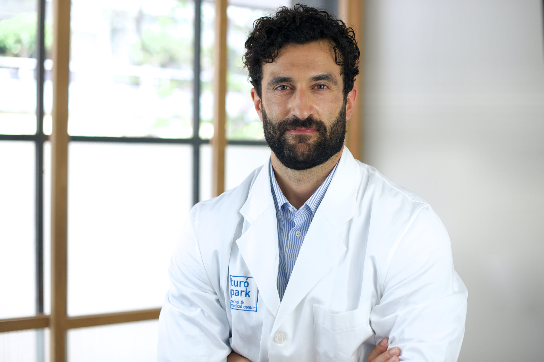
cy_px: 181
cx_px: 272
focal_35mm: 50
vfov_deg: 27.0
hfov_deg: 39.6
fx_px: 755
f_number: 2.5
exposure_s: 1/640
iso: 1000
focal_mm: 50
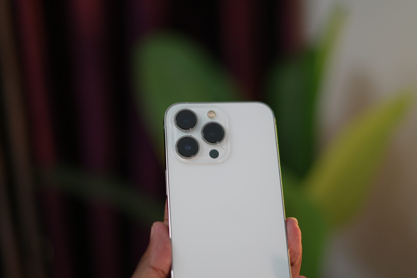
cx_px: 208
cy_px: 139
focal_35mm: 50
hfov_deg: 39.6
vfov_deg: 27.0
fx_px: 579
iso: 320
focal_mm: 50
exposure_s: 1/100
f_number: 1.8
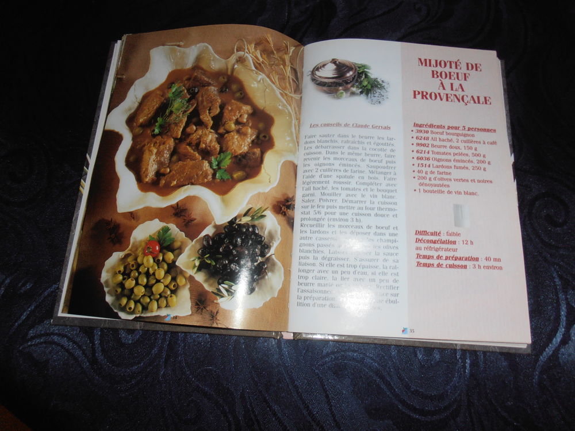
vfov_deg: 56.8
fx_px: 399
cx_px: 288
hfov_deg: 71.6
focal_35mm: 24
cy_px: 216
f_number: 3
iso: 125
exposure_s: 1/30
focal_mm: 4.2
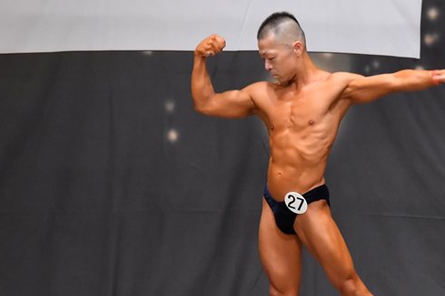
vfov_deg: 3.8
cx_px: 322
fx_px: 4422
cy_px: 224
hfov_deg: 5.8
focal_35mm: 358
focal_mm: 150
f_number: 5.6
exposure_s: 1/400
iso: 6400
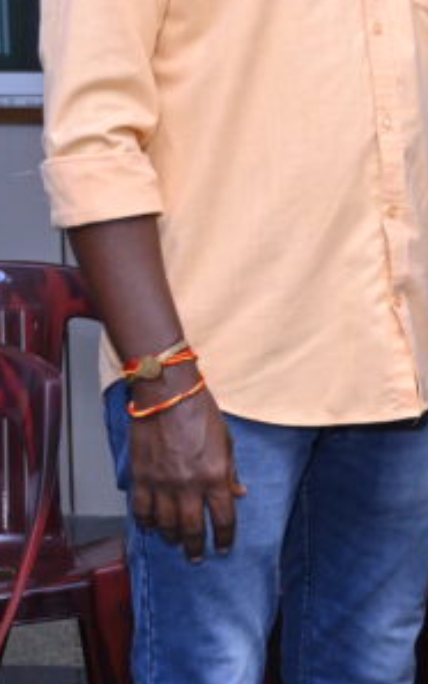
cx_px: 1075
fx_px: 2031
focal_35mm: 109
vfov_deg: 19.0
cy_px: 218
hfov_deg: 10.2
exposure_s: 1/160
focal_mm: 31
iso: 800
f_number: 8
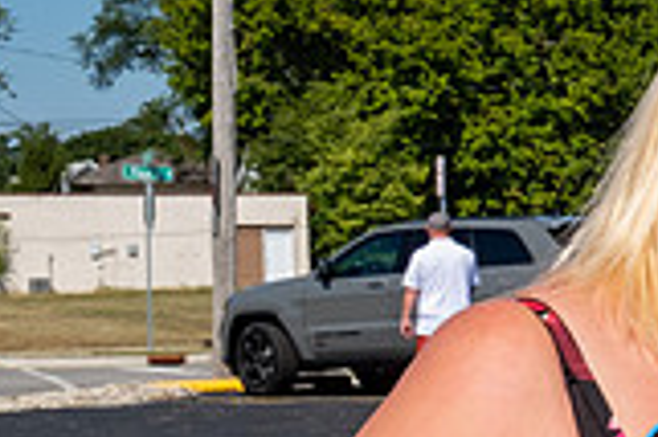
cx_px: 1169
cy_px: 488
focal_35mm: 130
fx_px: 2374
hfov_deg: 14.1
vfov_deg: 10.4
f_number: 16
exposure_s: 1/100
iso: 200
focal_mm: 24.3
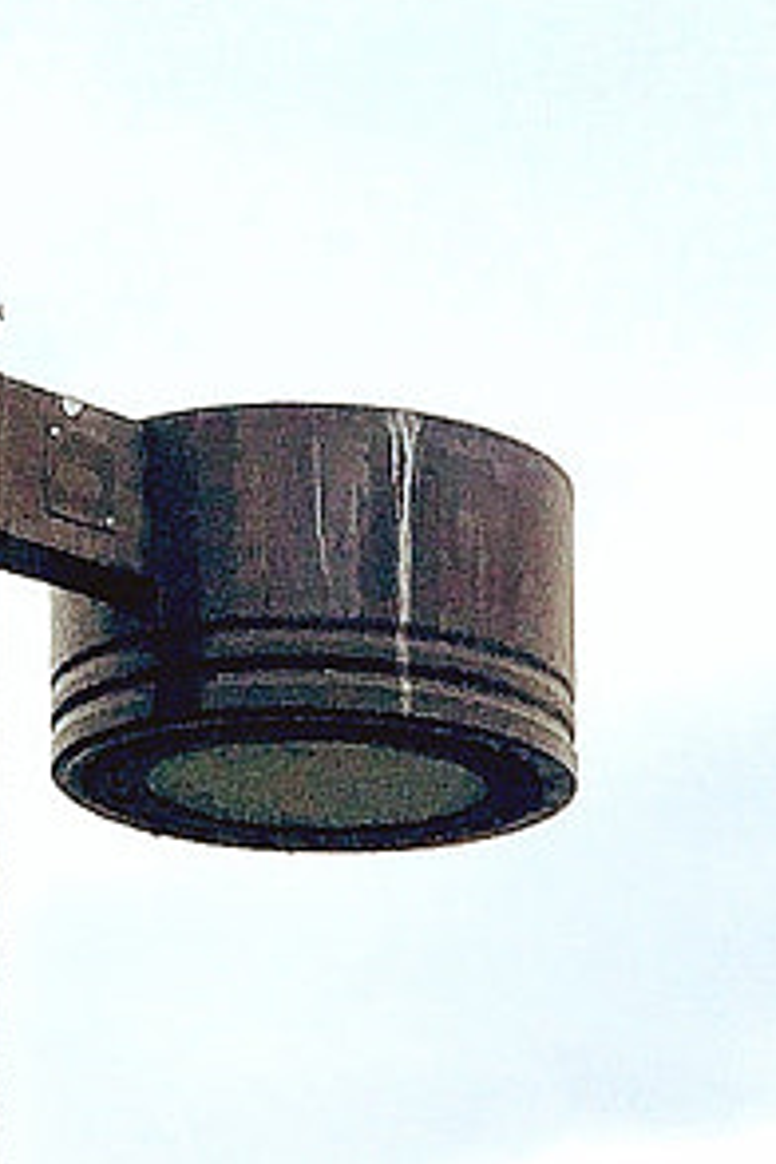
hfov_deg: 8.3
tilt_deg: +0.4
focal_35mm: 164
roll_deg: -0.3
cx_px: 744
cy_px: 2253
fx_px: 5302
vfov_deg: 11.4
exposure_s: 1/1199
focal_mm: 4.15
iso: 32
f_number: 2.2
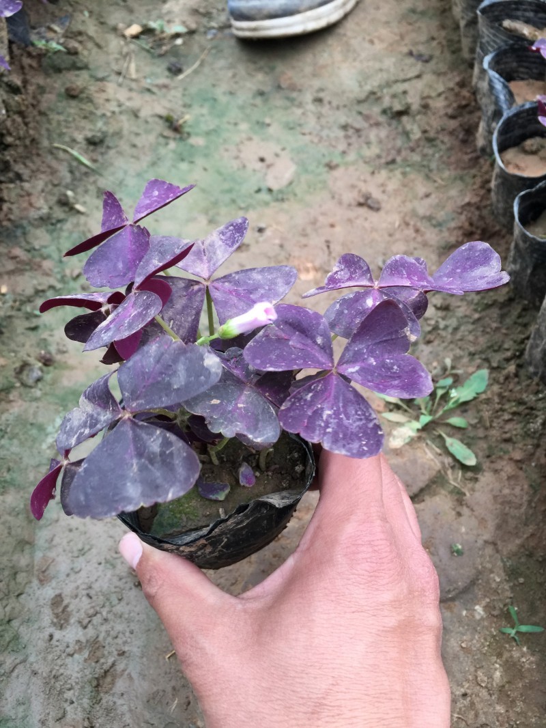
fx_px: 610
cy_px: 364
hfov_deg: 48.2
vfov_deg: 61.6
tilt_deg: -56.3
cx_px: 273
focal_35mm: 29
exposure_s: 1/33
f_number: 2.2
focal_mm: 4.15
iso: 40
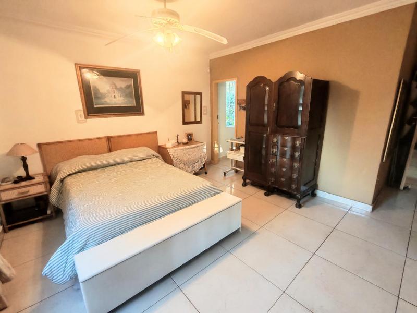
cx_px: 208
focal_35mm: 16
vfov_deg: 78.1
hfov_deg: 94.5
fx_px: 193
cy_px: 156
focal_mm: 1.96
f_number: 2.2
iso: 200
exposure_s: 1/33
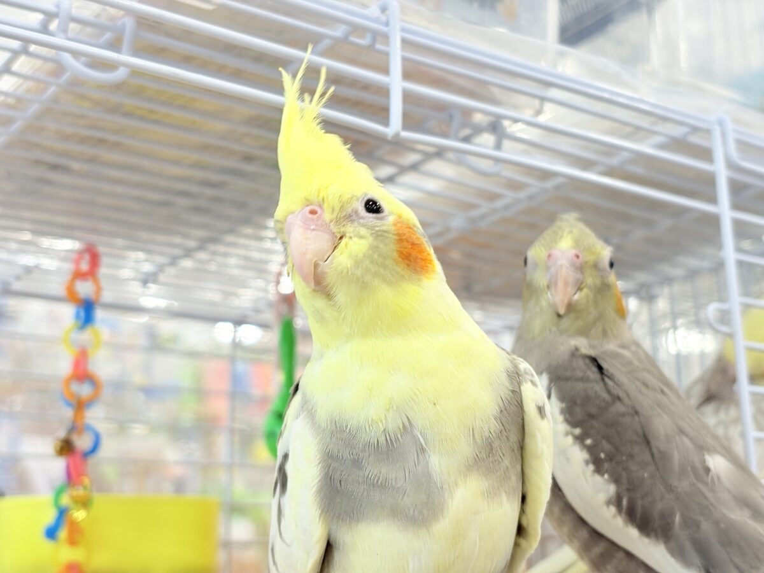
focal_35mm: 52
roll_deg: +2.0
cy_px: 286
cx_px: 382
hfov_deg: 36.8
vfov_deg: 28.0
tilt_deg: +14.3
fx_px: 1148
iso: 50
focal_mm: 5.96
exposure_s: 1/50
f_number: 1.6
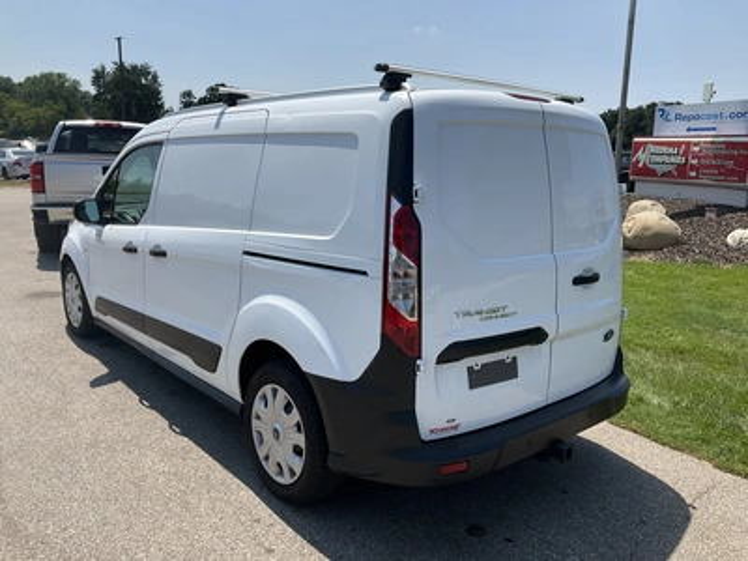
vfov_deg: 48.2
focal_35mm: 29
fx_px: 627
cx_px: 374
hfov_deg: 61.7
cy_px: 280
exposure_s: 1/2320
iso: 25
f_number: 1.8
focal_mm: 3
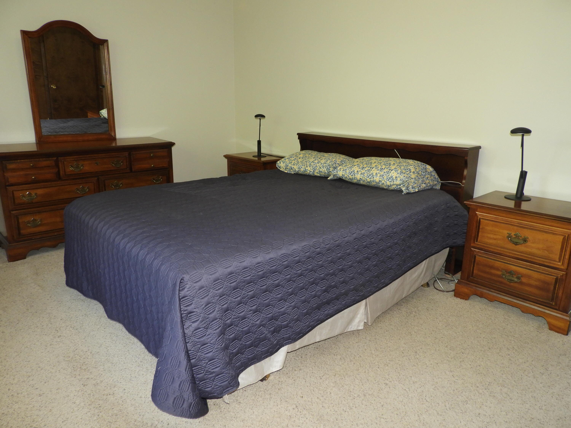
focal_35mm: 24
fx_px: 396
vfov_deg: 56.8
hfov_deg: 71.6
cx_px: 286
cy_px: 214
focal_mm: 4.3
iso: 200
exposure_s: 1/30
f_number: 3.3
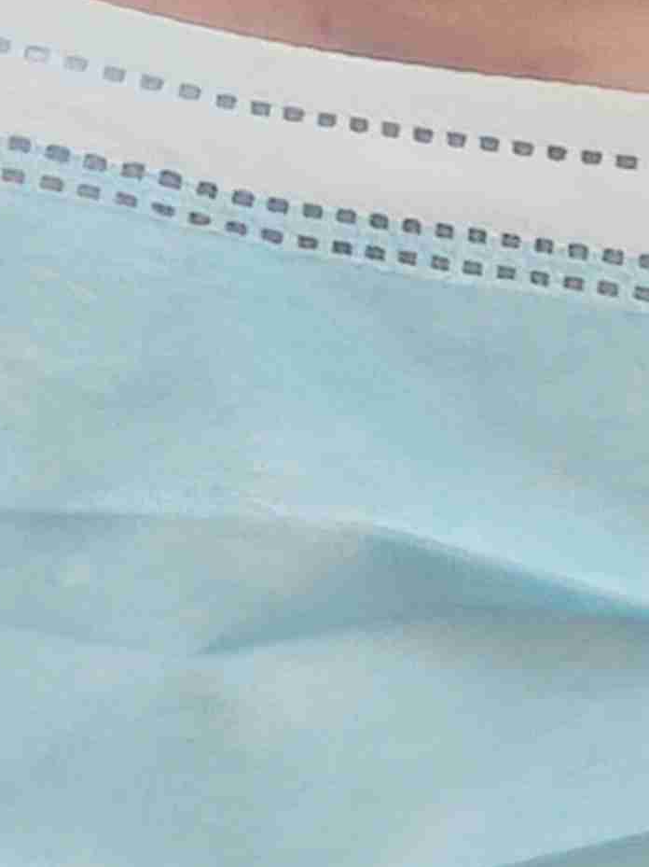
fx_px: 2527
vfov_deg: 19.0
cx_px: 1112
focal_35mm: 101
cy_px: 841
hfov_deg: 13.4
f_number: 2.4
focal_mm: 2.66
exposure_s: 1/50
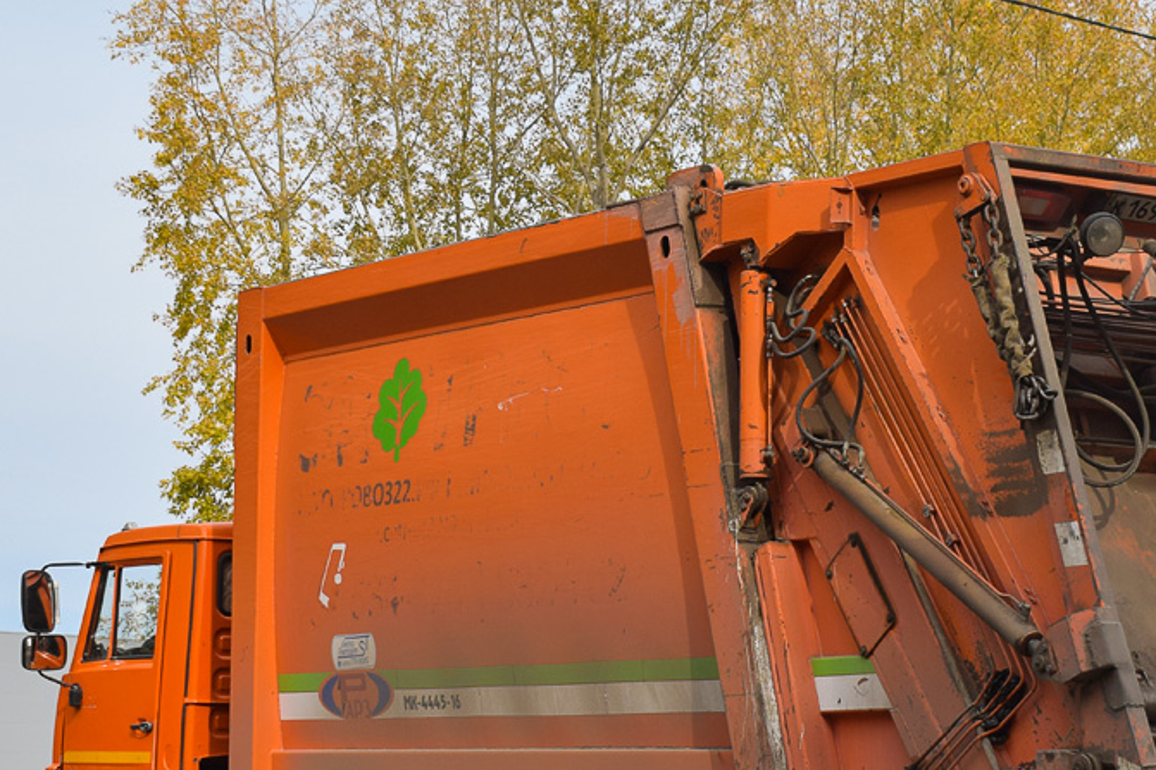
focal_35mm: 94
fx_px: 3014
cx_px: 774
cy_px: 536
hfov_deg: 21.6
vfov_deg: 14.5
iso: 200
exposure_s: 1/500
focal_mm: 35
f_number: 6.3
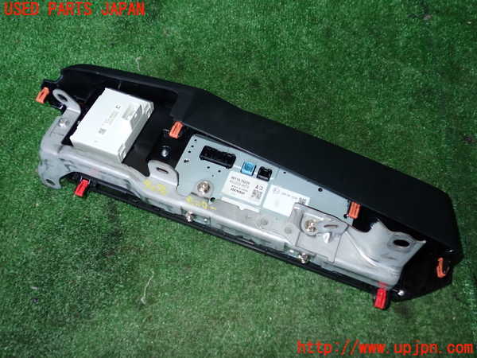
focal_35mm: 30
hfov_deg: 60.0
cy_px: 179
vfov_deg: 46.8
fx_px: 413
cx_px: 238
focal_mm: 5.4
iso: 200
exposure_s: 1/30
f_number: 6.3
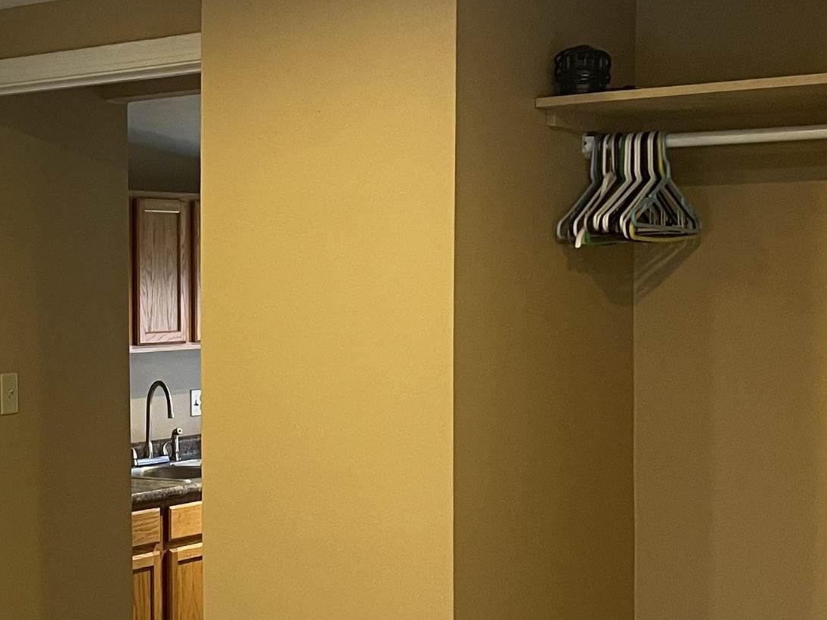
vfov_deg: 20.1
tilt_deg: -3.2
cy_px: 376
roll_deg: +1.2
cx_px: -11
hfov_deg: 25.3
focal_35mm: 73
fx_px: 1744
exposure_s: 1/60
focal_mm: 4.2
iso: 250
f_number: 1.6
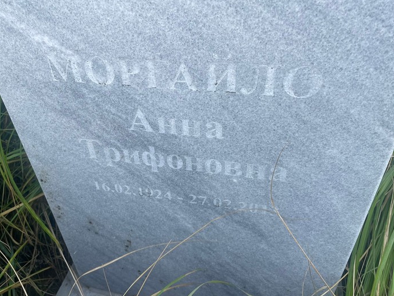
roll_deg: +5.6
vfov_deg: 46.8
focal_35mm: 30
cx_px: 175
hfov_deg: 59.8
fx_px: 342
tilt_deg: -39.0
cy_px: 150
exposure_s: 1/121
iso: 40
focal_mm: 4.2
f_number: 1.6
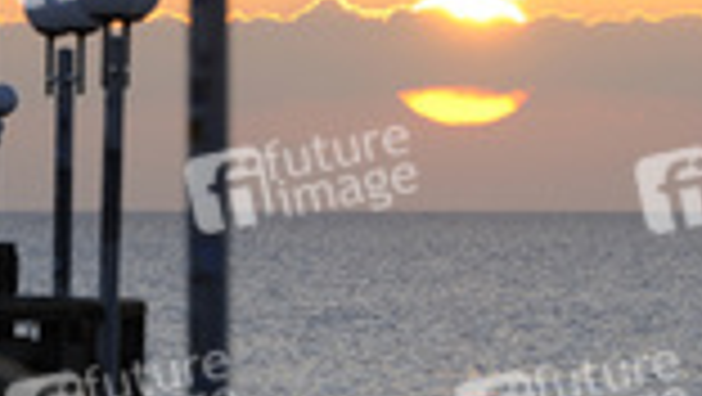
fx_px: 16895
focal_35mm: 907
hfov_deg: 2.4
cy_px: 68
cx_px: 180
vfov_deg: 1.3
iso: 400
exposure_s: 1/250
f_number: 8
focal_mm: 300
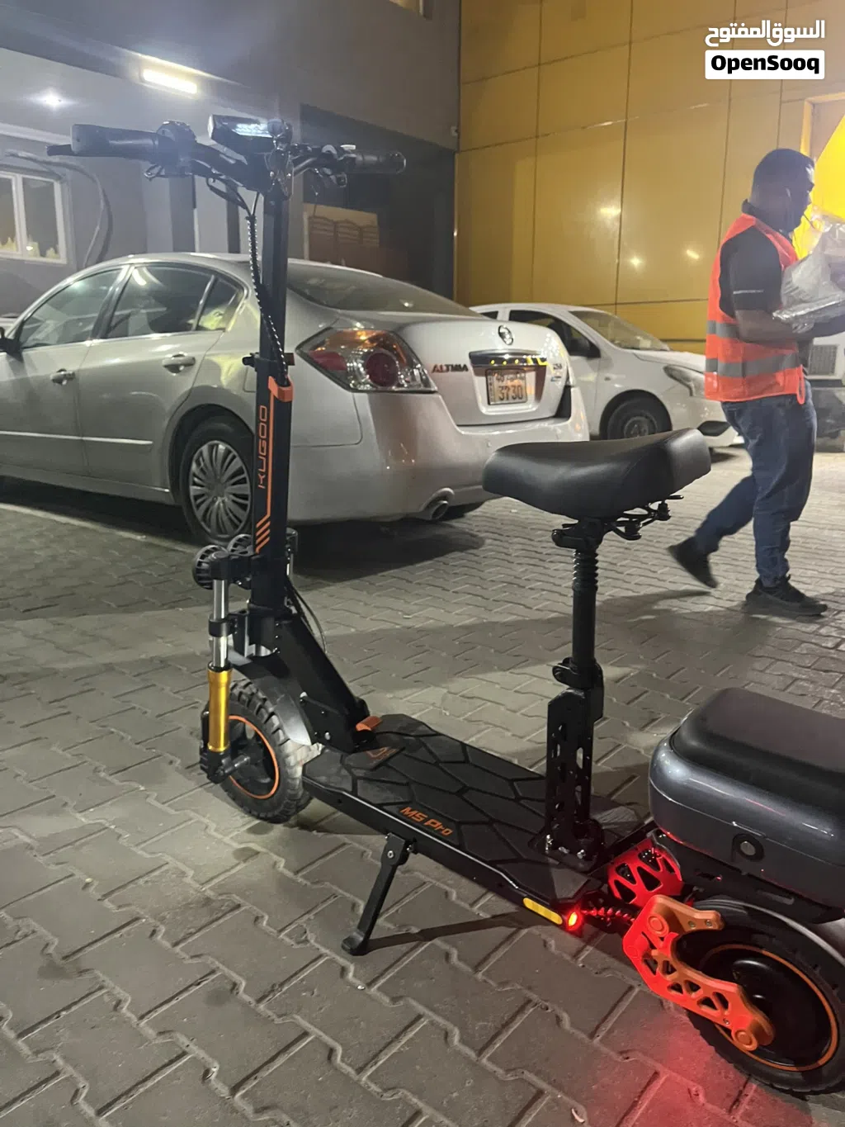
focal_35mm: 26
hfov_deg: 53.1
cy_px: 564
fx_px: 846
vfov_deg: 67.3
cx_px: 422
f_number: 1.6
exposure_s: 1/25
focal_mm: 5.1
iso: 800
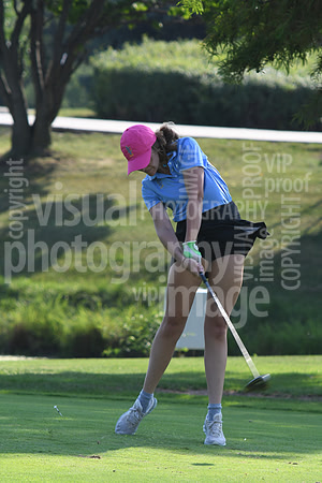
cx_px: 161
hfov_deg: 2.6
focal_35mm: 525
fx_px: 7043
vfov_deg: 3.9
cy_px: 242
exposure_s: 1/800
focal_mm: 350
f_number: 6.3
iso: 640
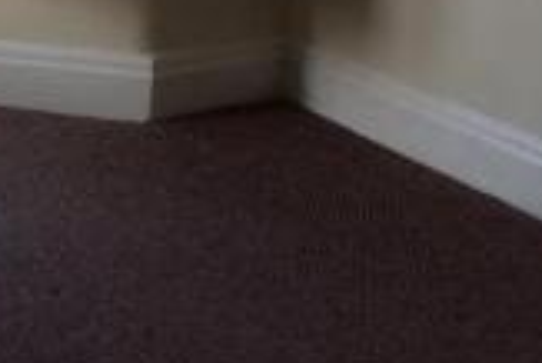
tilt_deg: -16.6
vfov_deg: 12.5
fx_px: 1627
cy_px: -12
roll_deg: -0.2
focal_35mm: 108
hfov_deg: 18.3
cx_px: -35
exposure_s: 1/100
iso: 40
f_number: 2.2
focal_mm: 4.15
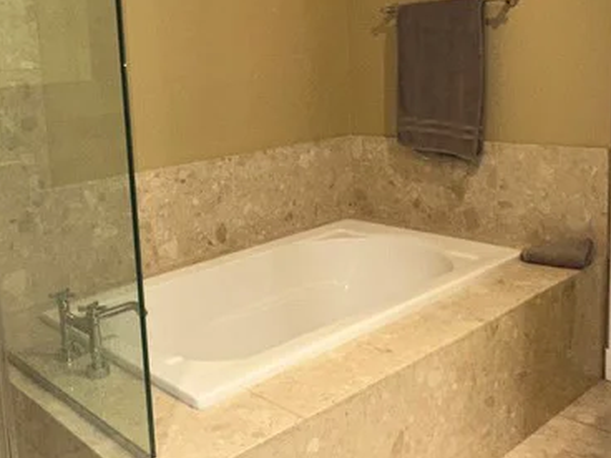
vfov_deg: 36.4
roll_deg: +3.8
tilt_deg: -7.4
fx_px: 688
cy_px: 153
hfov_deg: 46.8
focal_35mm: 39
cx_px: 186
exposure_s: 1/60
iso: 80
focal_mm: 2.22
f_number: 2.2
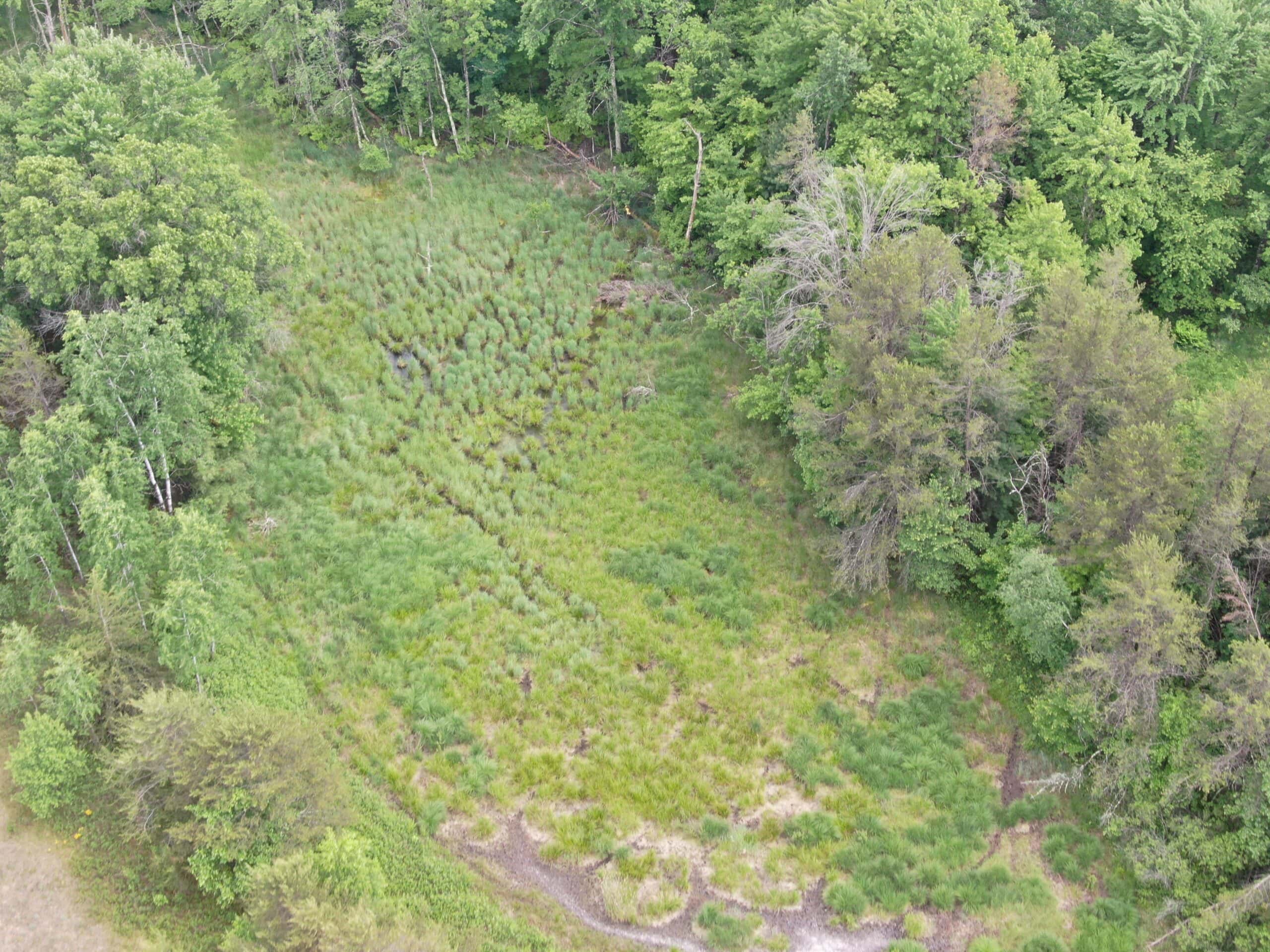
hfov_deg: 39.7
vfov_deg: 30.3
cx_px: 635
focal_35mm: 48
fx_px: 1761
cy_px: 476
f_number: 3.8
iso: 100
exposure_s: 1/100
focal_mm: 8.6
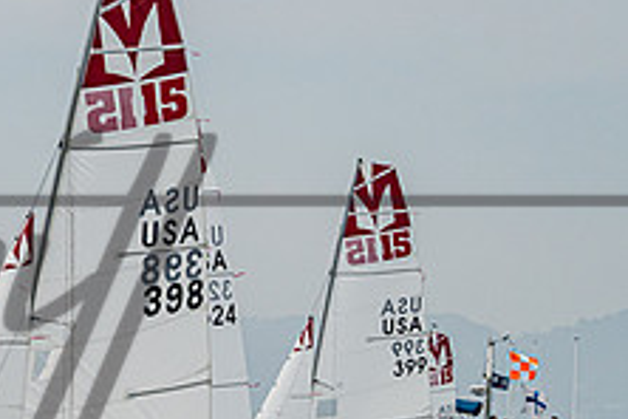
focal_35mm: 418
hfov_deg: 4.9
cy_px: 389
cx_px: -48
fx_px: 7291
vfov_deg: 3.3
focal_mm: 130
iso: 500
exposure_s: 1/4000
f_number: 7.1
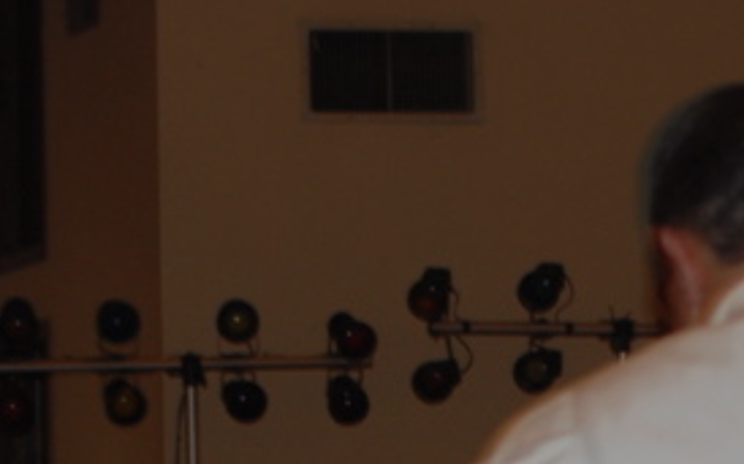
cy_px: 487
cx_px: 515
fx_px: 5412
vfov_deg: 4.9
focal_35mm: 267
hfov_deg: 7.9
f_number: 2.8
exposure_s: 1/10
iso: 100
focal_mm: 40
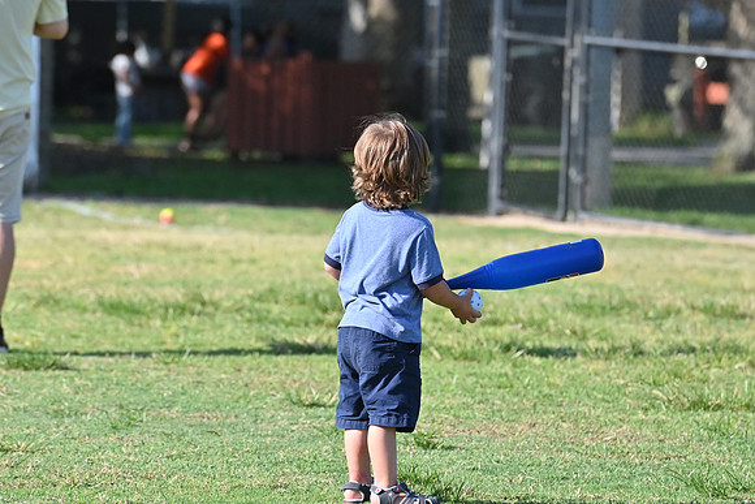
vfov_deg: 4.6
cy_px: 252
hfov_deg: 6.9
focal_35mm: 300
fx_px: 6293
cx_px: 378
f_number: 6.3
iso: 1600
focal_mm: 200
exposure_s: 1/8000
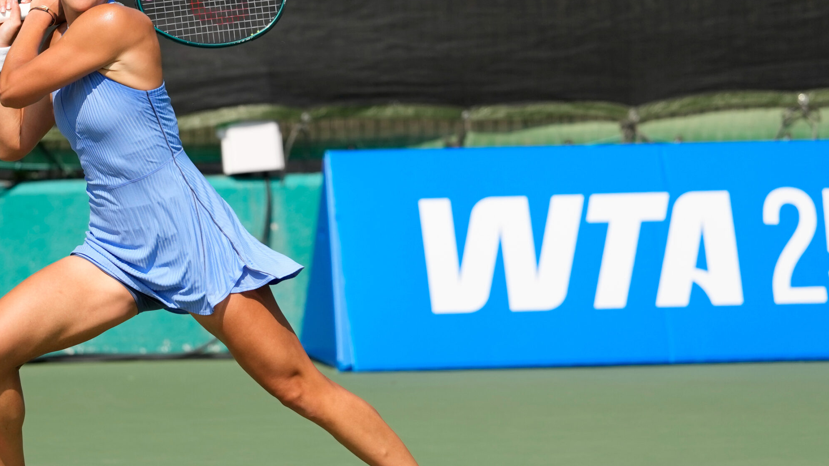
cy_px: 230
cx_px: 327
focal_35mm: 608
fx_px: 13363
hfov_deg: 3.6
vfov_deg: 2.0
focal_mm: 300
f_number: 2.8
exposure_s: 1/4000
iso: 250
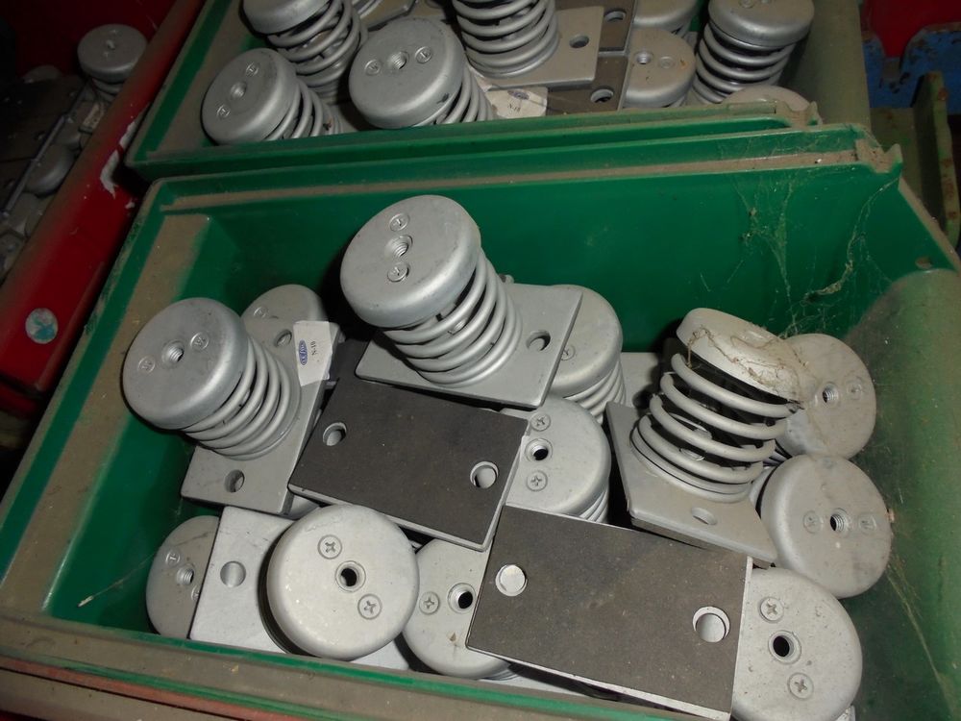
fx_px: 722
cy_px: 360
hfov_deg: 67.3
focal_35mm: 26
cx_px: 480
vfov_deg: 53.1
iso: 200
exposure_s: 1/30
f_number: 3.5
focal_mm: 4.6
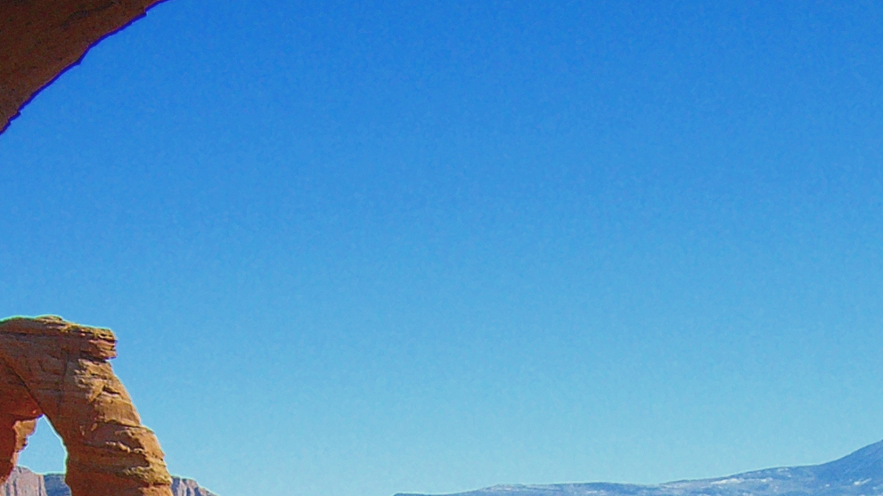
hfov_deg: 20.0
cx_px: 459
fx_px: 2505
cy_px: 671
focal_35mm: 107
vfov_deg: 11.0
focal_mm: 6.2
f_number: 4.3
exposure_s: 1/500
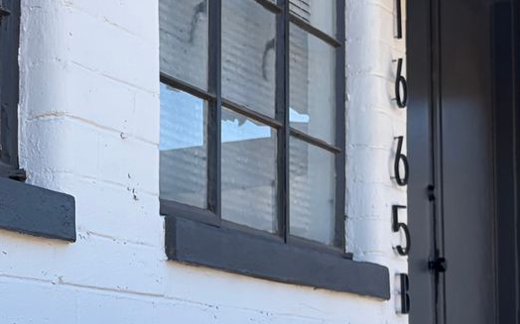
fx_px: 1431
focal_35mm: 101
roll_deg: +0.7
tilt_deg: +5.0
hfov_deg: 20.0
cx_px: 1
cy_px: 316
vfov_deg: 12.8
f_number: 1.6
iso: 50
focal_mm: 5.96
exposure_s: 1/1081
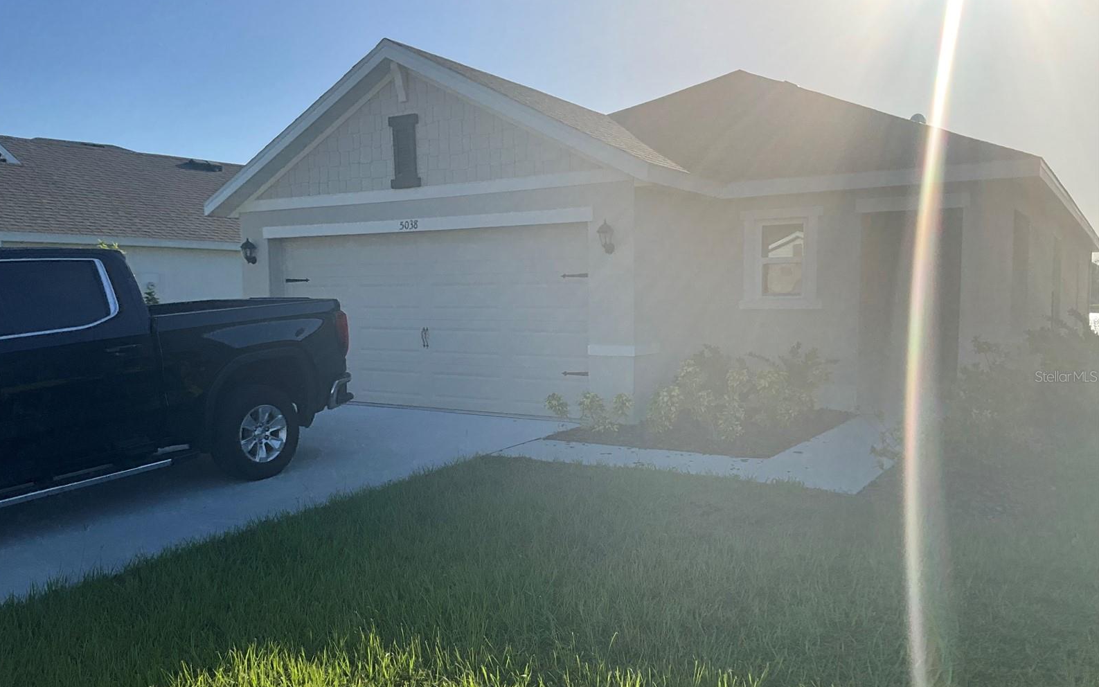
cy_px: 376
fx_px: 929
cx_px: 546
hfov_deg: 61.2
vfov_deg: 40.6
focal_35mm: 31
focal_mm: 3
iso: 25
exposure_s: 1/2538
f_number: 1.8
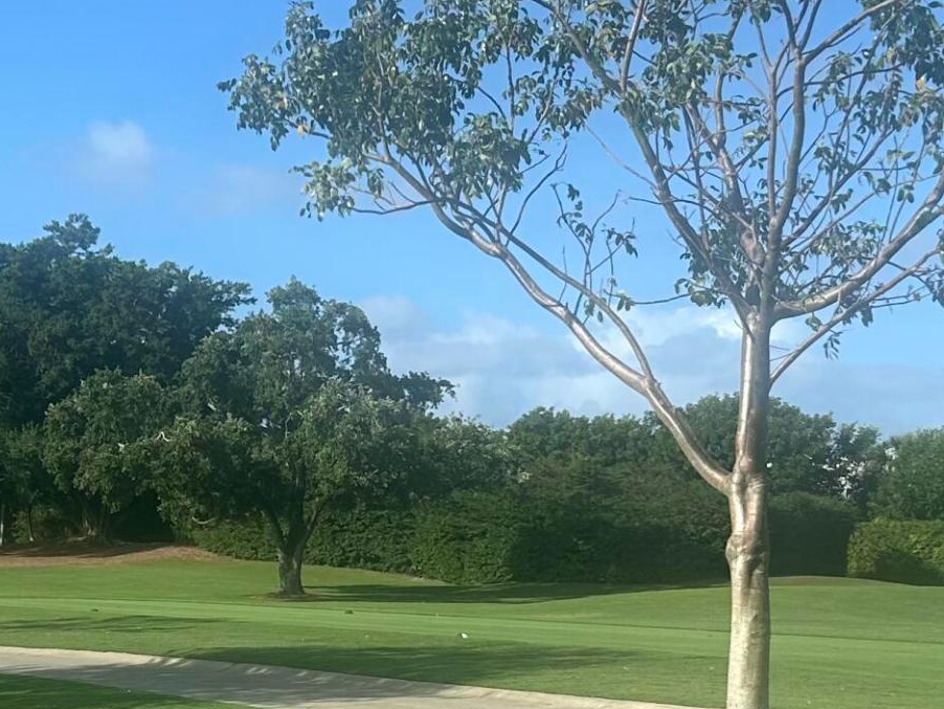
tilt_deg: -0.3
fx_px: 2264
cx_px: 238
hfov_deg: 23.3
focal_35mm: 83
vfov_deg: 17.7
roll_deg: -0.4
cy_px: 554
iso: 50
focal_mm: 5.7
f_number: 1.5
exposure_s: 1/3257
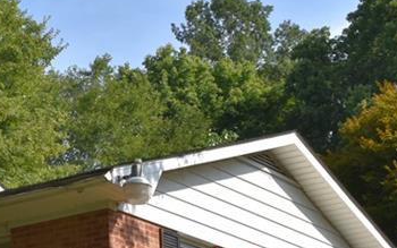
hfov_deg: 15.5
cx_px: -86
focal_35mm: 129
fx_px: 1401
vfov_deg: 10.1
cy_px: 243
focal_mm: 29
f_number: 8
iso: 100
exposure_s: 1/200
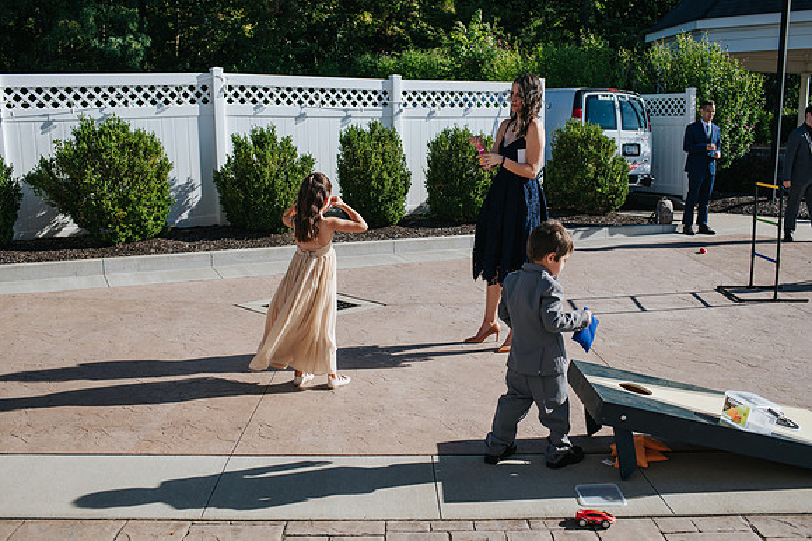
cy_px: 270
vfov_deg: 37.8
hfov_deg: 54.5
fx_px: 789
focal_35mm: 35
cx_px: 406
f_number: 4
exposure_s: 1/1250
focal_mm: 35
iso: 140
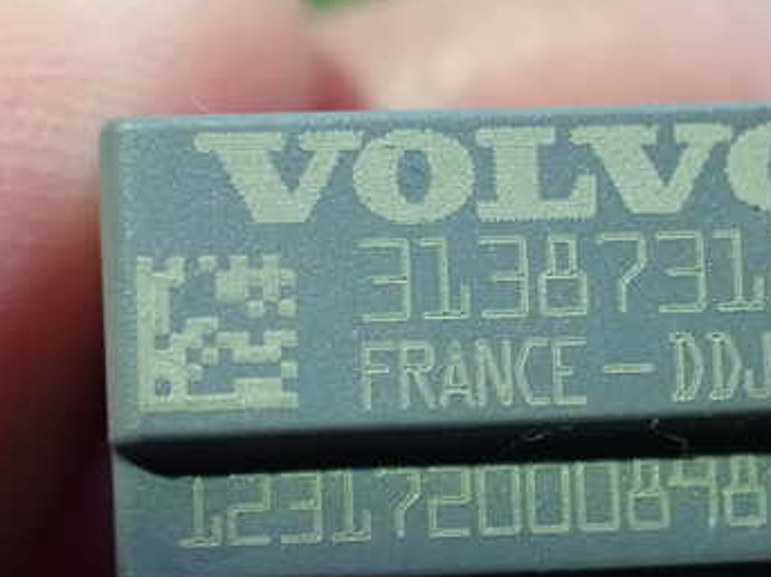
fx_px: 1714
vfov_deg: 19.1
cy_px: 368
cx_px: 488
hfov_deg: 25.3
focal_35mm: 77
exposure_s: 1/40
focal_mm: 7.84
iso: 1600
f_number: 2.9
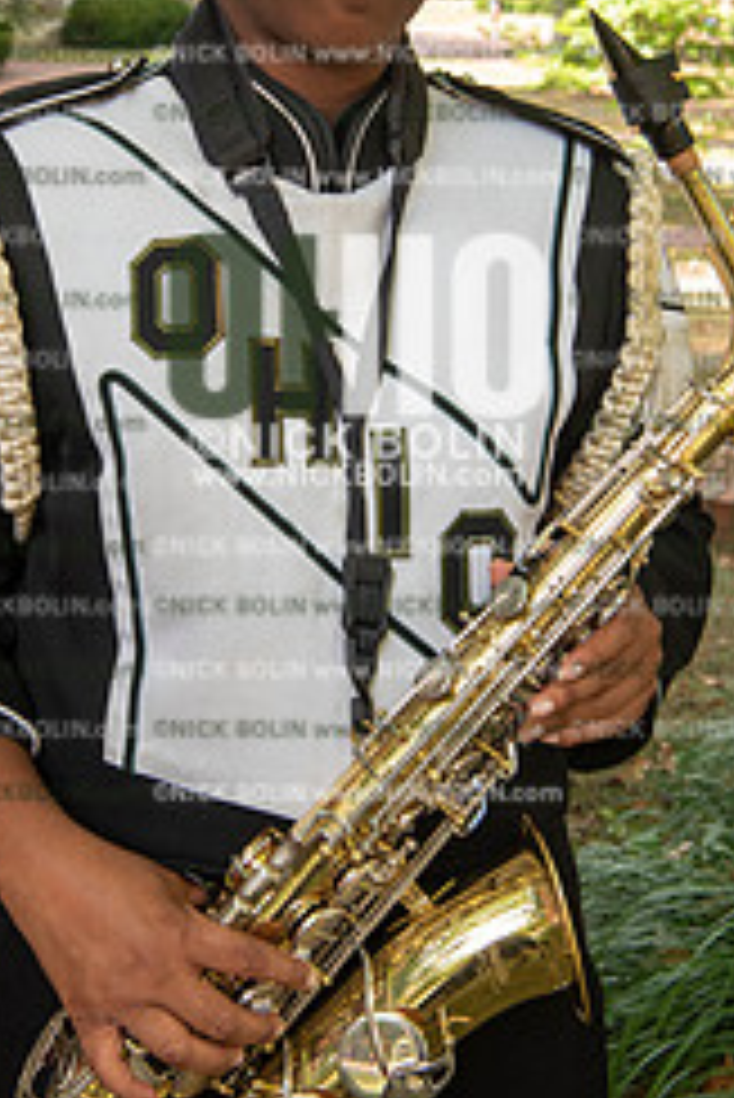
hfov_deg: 16.9
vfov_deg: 24.9
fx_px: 2474
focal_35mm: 81
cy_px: 360
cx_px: 356
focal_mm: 44
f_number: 8
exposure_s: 1/100
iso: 500
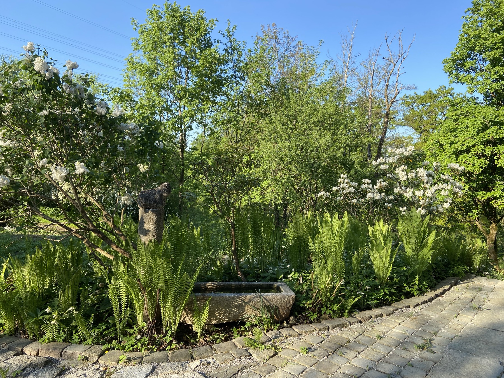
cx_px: 252
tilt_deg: -4.4
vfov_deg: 53.1
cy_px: 189
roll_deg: -2.2
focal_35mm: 26
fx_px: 379
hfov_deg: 67.3
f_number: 1.8
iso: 32
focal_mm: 4.25
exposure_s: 1/757
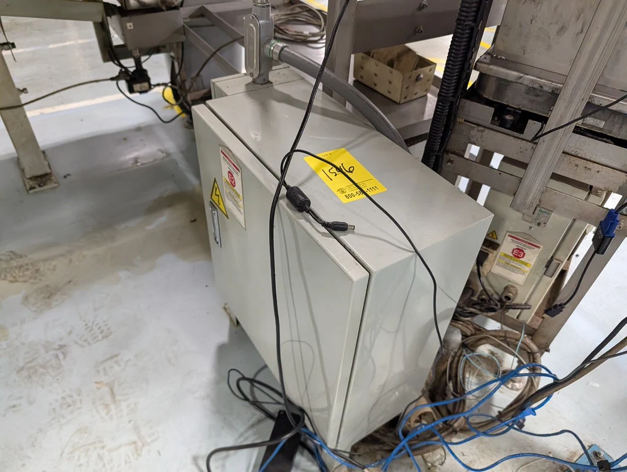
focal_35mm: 24
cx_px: 314
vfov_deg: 56.9
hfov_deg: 71.5
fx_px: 435
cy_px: 236
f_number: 1.68
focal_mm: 6.9
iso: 1753
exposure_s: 1/519
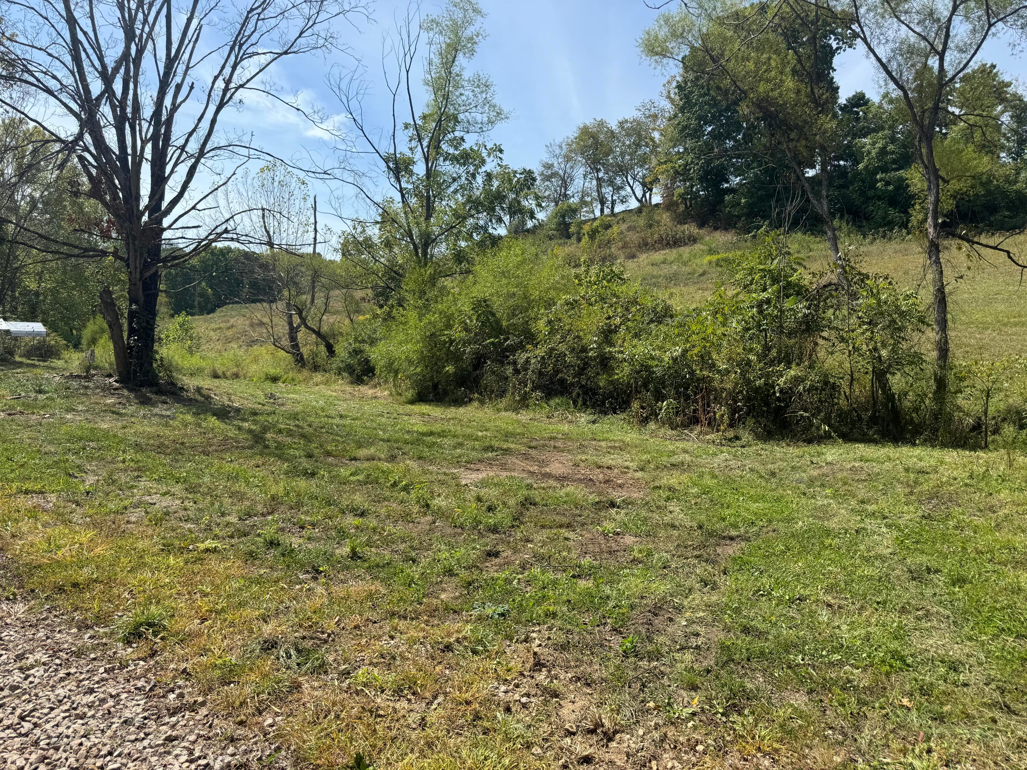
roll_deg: -0.1
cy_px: 385
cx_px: 514
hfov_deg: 71.6
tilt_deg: -3.7
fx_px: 712
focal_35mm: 24
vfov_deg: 56.8
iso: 80
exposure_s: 1/3413
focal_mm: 6.76
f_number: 1.78
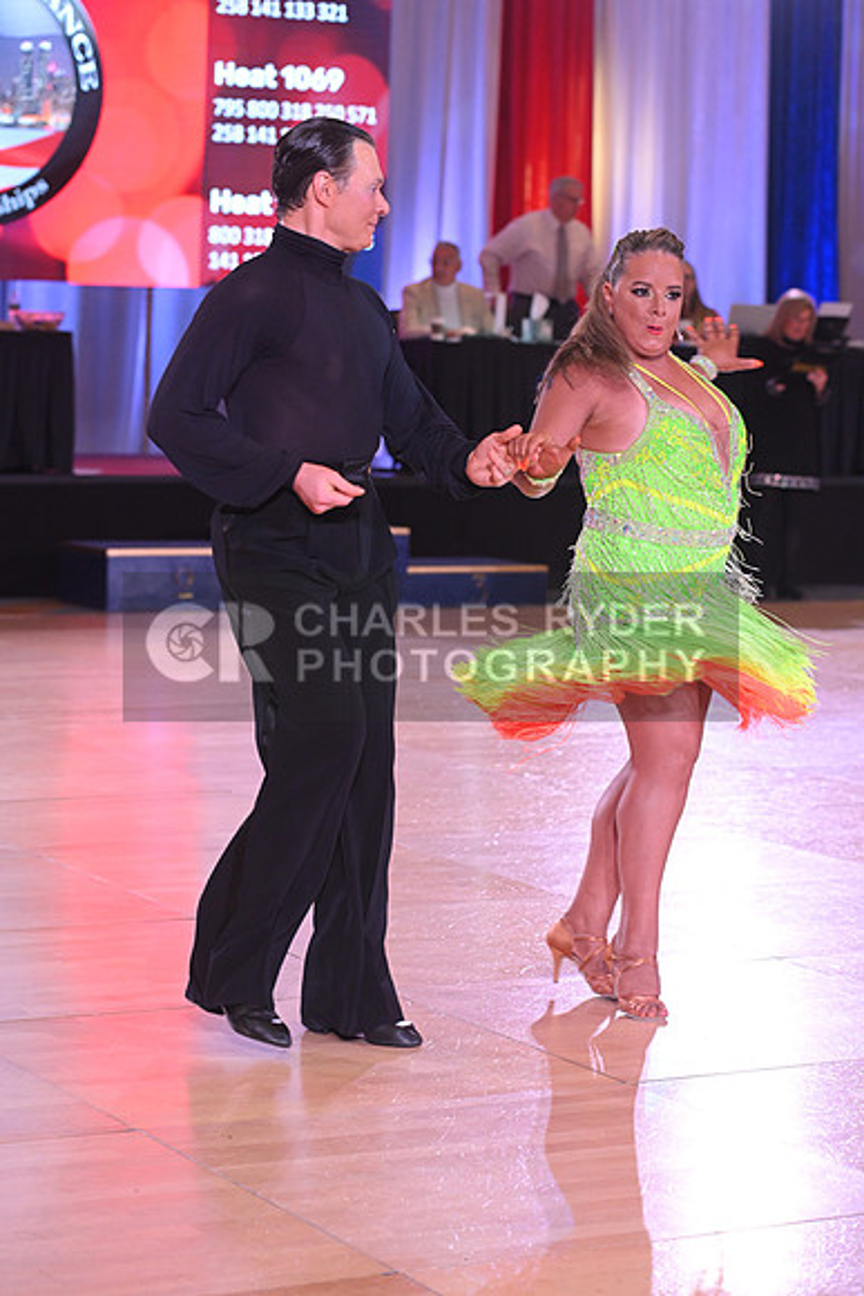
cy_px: 648
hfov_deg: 14.4
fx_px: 3418
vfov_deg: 21.5
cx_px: 432
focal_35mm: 95
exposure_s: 1/320
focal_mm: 95
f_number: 4.5
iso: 2500
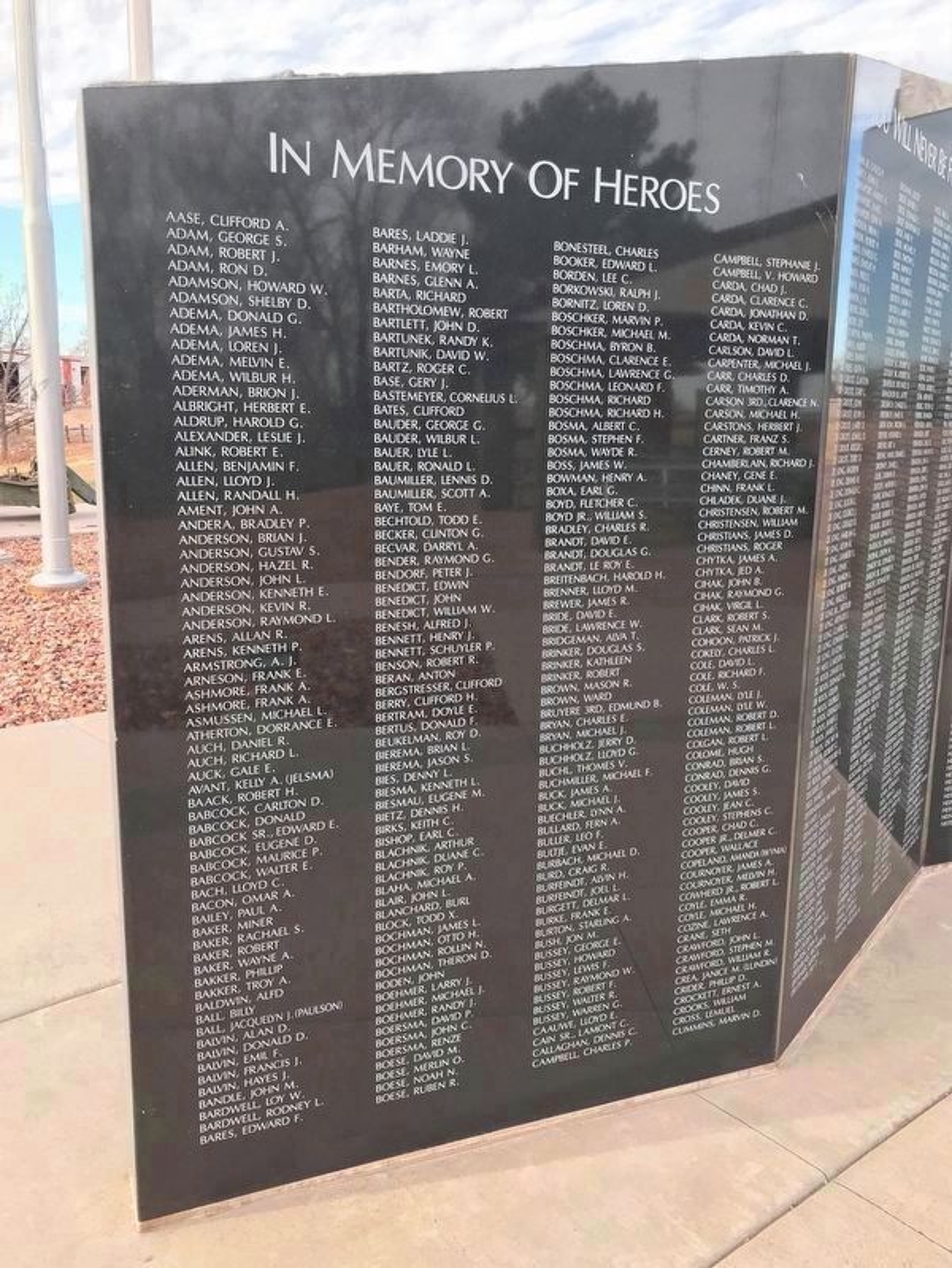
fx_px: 1026
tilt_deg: -10.3
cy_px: 634
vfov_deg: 63.4
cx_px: 476
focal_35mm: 28
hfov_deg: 49.8
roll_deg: -0.6
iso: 20
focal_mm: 3.99
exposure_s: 1/435
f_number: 1.8
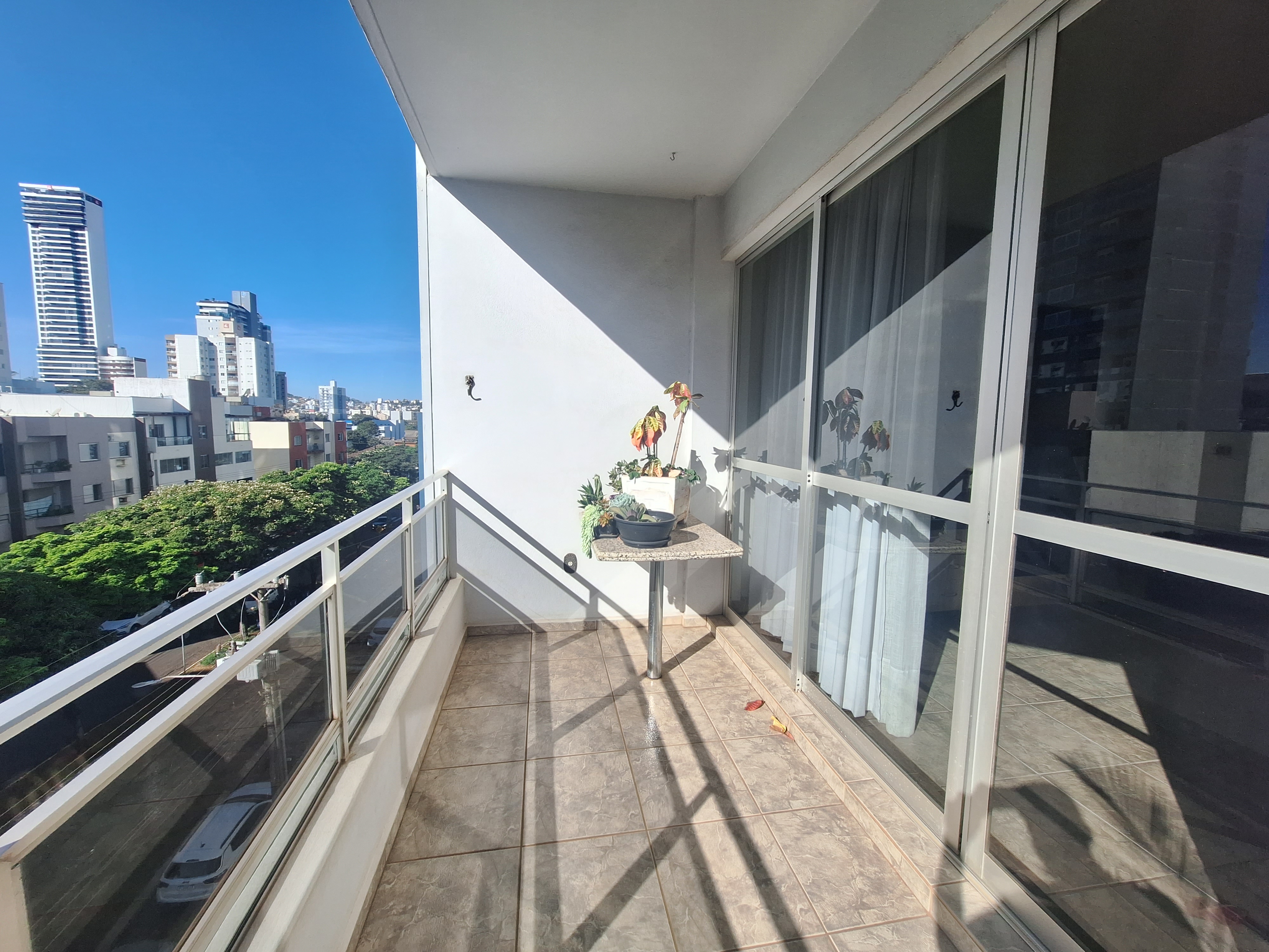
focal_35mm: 13
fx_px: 477
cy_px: 476
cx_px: 634
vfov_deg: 89.9
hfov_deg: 106.2
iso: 40
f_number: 2.2
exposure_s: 1/1572
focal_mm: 1.74
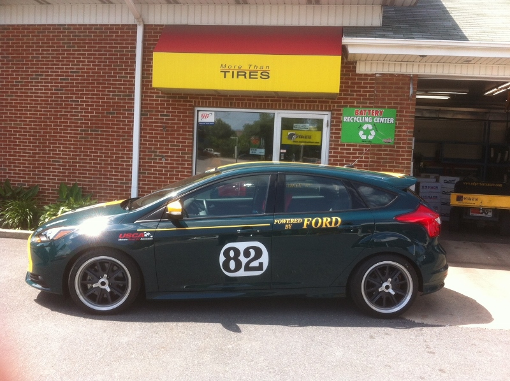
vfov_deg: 40.6
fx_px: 515
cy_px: 190
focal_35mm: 35
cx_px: 255
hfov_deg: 52.7
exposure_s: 1/397
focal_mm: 3.85
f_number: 2.8
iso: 80
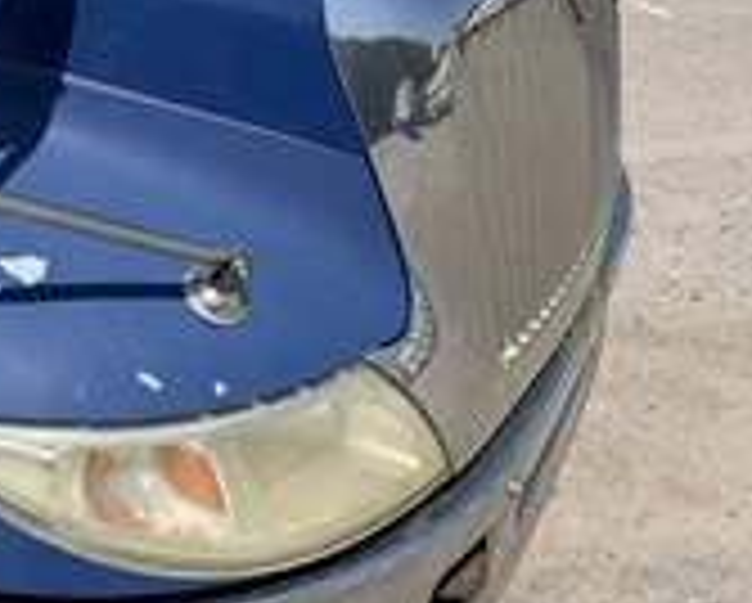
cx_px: 36
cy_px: 76
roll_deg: +1.4
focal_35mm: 56
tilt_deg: -14.6
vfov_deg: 26.4
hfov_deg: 31.5
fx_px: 1248
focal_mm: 6.76
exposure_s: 1/4975
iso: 80
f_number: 1.78
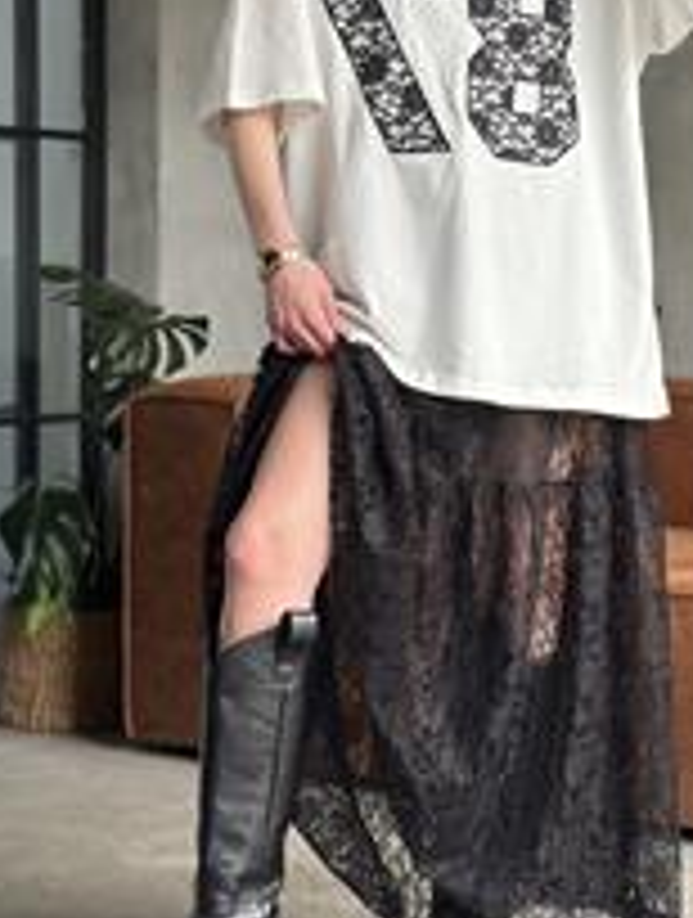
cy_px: 256
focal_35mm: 100
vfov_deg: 19.5
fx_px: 2658
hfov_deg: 14.8
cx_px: 472
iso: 160
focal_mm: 6.86
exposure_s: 1/60
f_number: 1.78
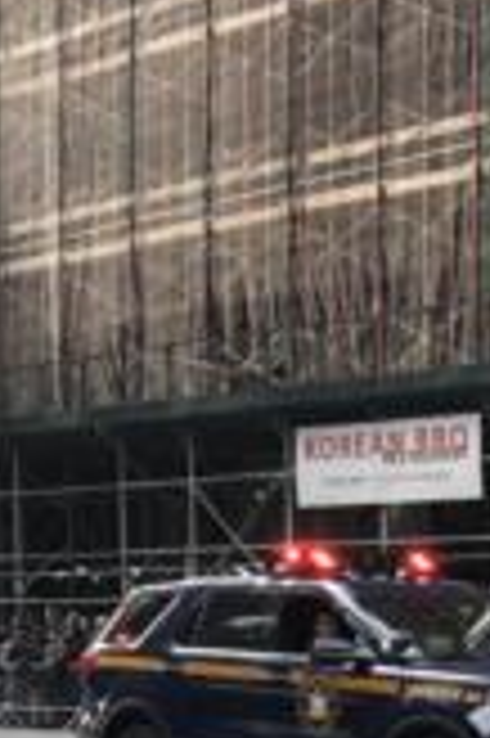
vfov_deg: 22.5
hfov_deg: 14.4
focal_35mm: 89
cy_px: 632
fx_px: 1821
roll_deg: +1.5
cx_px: 719
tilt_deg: +1.1
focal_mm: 3.99
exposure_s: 1/173
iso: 20
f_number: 1.8
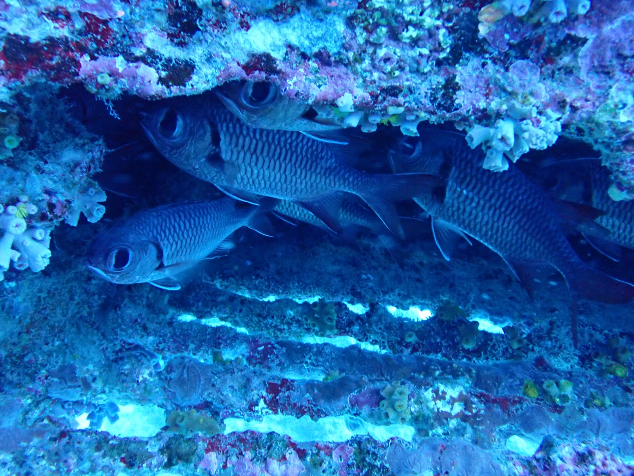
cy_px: 238
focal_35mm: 38
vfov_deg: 37.7
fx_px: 696
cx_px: 317
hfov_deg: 49.0
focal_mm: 6.83
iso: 800
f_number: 3.5
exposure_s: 1/80
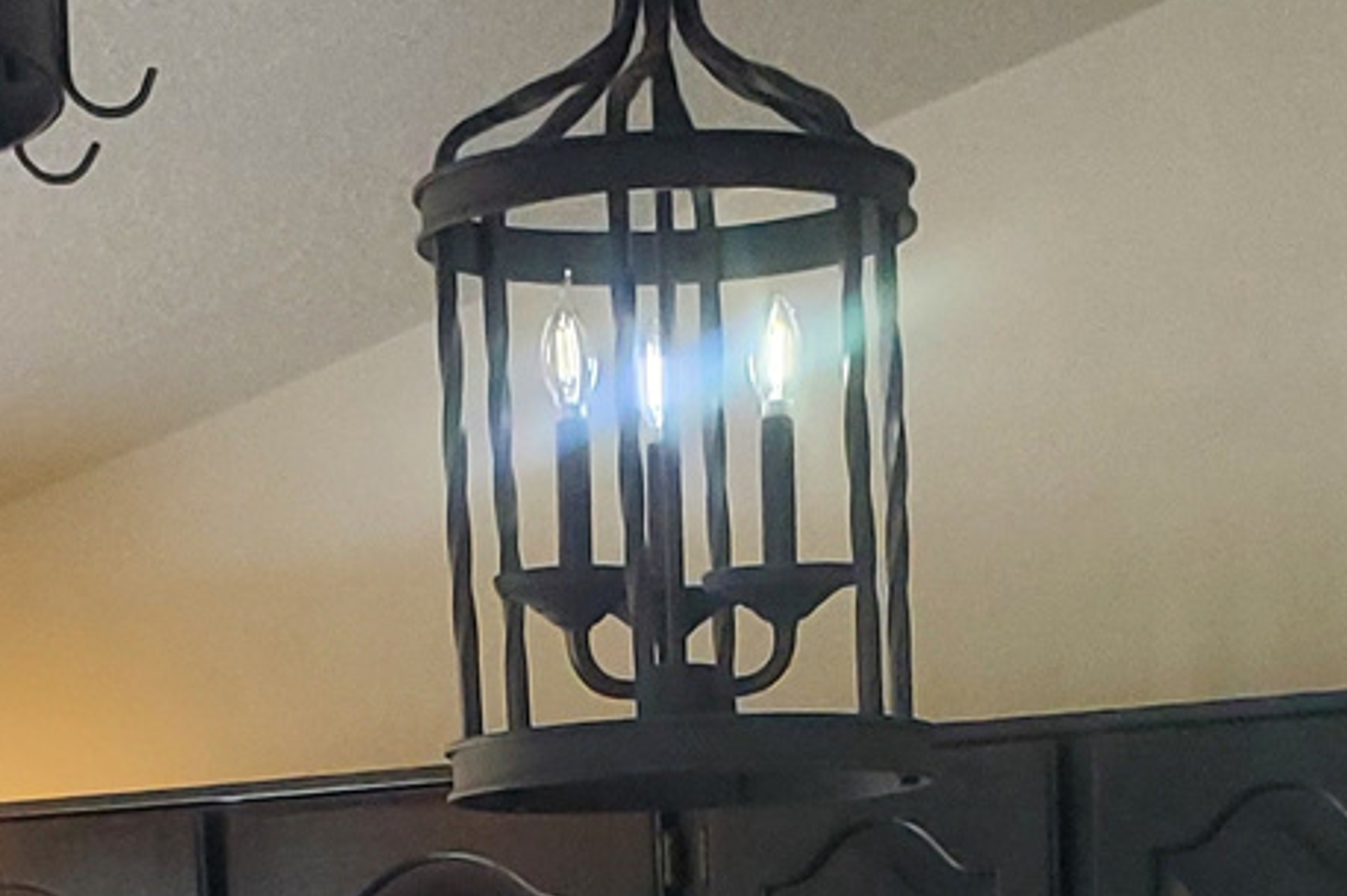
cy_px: 1910
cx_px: 779
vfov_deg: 10.3
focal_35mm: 121
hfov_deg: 16.9
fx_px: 4526
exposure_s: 1/120
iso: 250
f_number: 2.4
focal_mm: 4.3
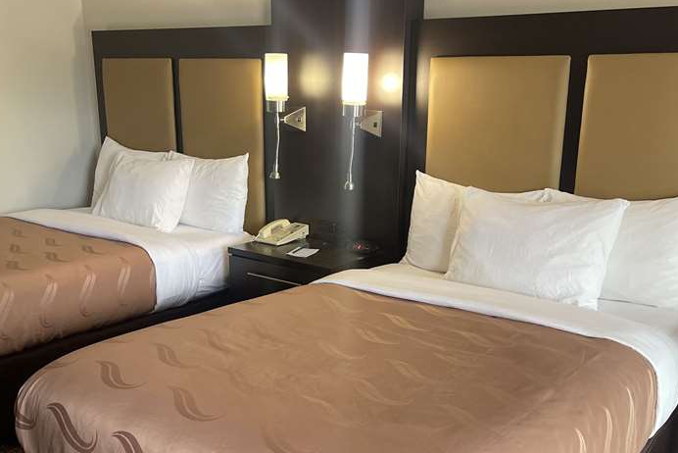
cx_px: 337
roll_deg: -0.4
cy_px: 296
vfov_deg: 33.2
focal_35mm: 40
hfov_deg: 48.4
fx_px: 754
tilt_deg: -16.5
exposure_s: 1/60
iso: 250
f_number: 1.6
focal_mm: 5.1
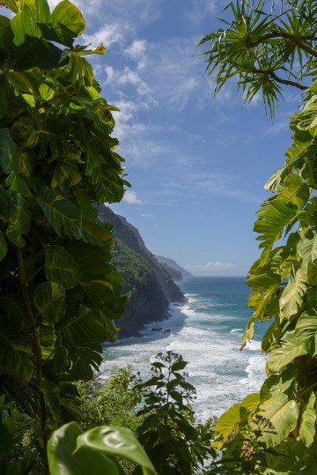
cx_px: 158
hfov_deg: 41.2
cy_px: 238
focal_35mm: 32
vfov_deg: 58.7
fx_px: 422
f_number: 8
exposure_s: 1/1600
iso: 250
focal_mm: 32
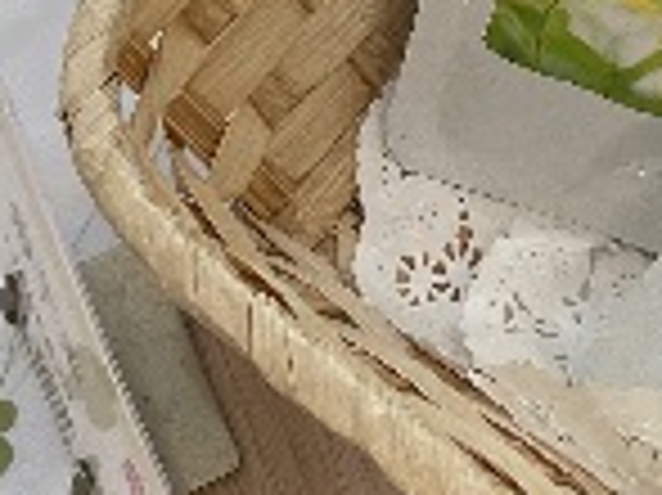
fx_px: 2752
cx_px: 646
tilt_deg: -59.8
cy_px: -299
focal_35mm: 144
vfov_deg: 9.9
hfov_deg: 13.5
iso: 32
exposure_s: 1/200
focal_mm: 4.2
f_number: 1.6
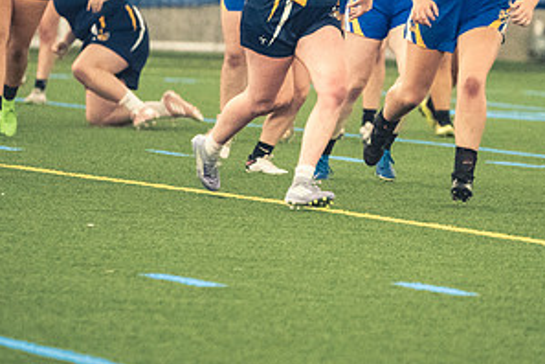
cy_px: 57
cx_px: 325
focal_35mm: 585
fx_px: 8856
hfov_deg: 3.5
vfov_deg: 2.3
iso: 12800
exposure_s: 1/500
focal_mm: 200
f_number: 2.8
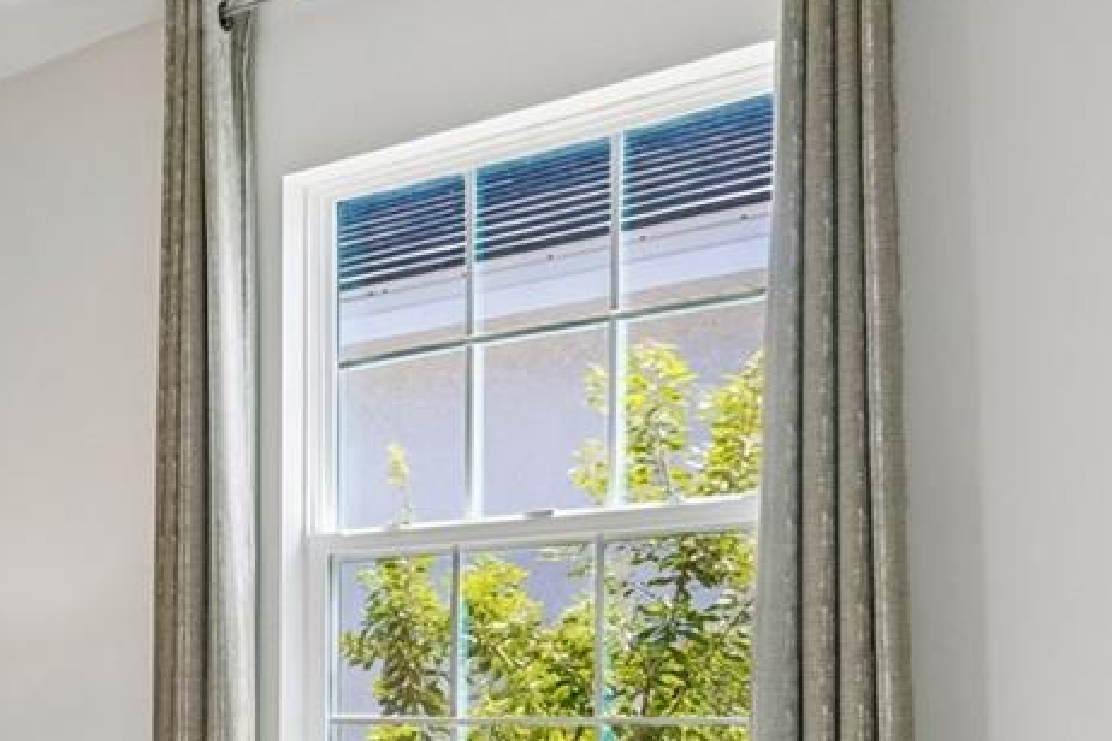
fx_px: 1606
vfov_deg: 25.1
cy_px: 690
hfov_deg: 29.3
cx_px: -397
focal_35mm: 52
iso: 100
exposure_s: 1/6
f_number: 7.1
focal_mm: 10
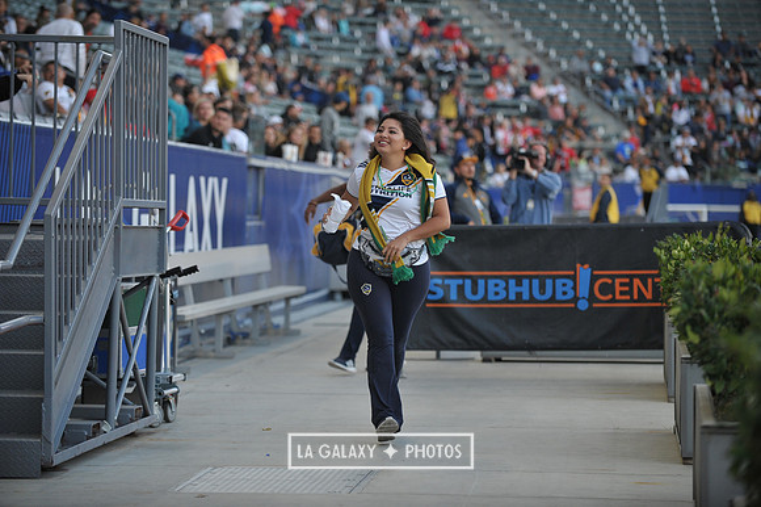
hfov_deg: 16.4
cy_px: 254
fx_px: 2641
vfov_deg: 11.0
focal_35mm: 125
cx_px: 380
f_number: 2.8
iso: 800
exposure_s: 1/640
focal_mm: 125
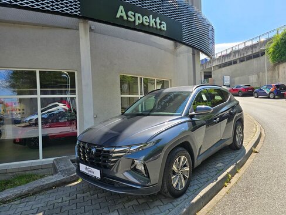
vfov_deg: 58.9
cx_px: 143
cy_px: 108
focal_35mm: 23
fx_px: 190
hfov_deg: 73.9
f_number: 1.7
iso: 12
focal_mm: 6.3
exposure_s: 1/629
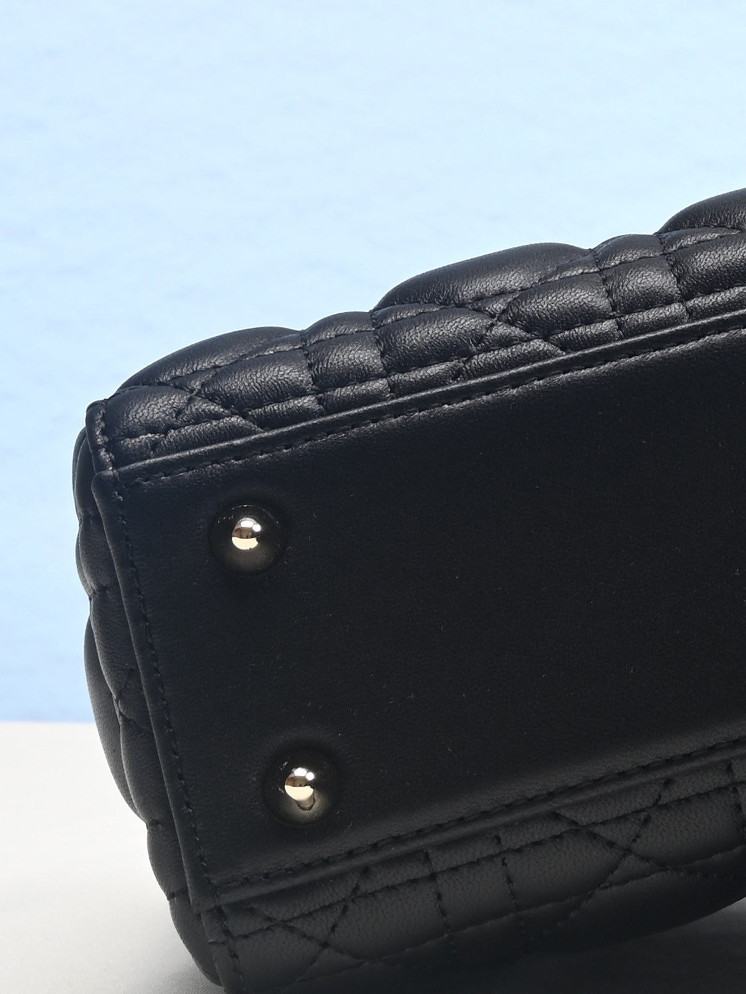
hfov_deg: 9.9
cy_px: -19
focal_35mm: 144
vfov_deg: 13.5
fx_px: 4138
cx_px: 1185
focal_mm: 39
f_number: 16
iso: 100
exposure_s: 1/2
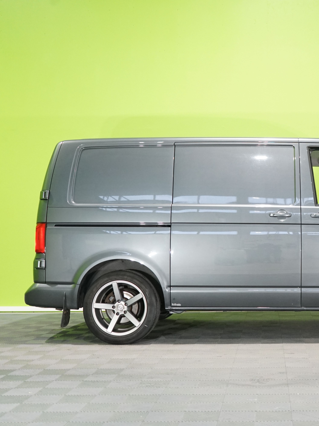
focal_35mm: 52
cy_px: 213
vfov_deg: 36.8
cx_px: 270
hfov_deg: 27.3
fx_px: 639
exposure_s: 1/125
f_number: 4
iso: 3200
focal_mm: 36
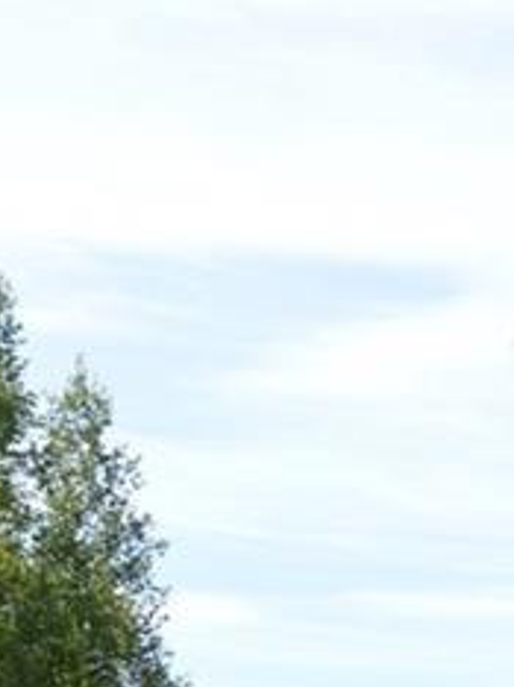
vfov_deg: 11.8
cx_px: 1175
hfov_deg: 8.4
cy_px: 851
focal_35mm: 164
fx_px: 3253
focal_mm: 26
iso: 100
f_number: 7.1
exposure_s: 1/200
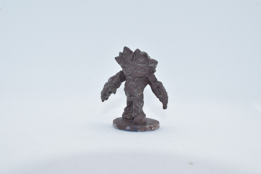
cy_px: 87
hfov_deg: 45.0
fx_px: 315
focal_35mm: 44
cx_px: 130
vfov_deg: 30.9
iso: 800
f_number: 16
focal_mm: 29
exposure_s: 1/125
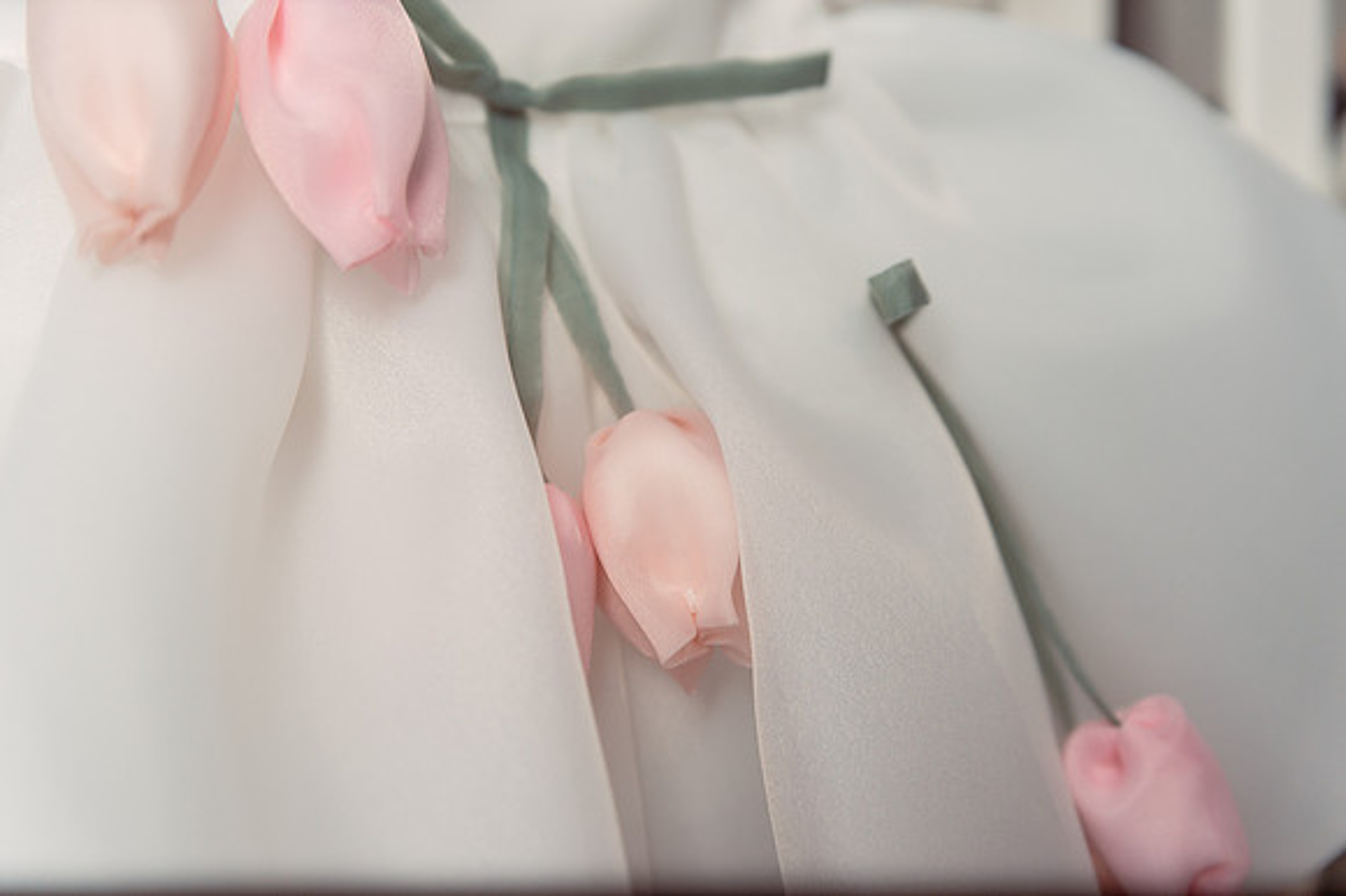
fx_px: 2616
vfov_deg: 19.4
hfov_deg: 28.9
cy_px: 448
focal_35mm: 70
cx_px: 673
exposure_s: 1/250
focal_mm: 70
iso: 320
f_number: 3.5
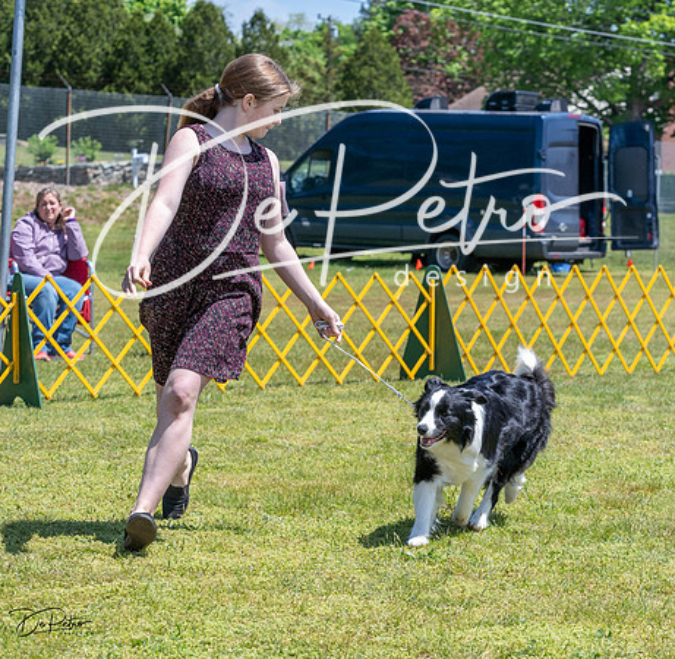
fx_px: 2361
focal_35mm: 108
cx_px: 494
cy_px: 330
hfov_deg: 16.2
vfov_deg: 15.9
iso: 640
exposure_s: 1/1600
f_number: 7.1
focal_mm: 86
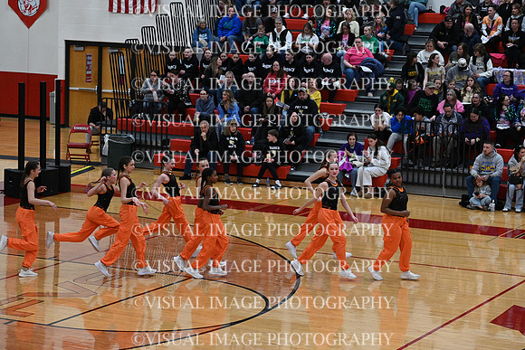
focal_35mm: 110
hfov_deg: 18.6
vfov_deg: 12.5
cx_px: 262
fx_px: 1604
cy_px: 175
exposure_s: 1/400
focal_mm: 110
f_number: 4
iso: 4000
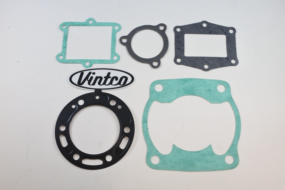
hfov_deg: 60.3
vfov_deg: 42.3
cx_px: 142
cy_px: 95
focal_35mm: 31
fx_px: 245
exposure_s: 1/160
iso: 400
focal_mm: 11.8
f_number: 3.8
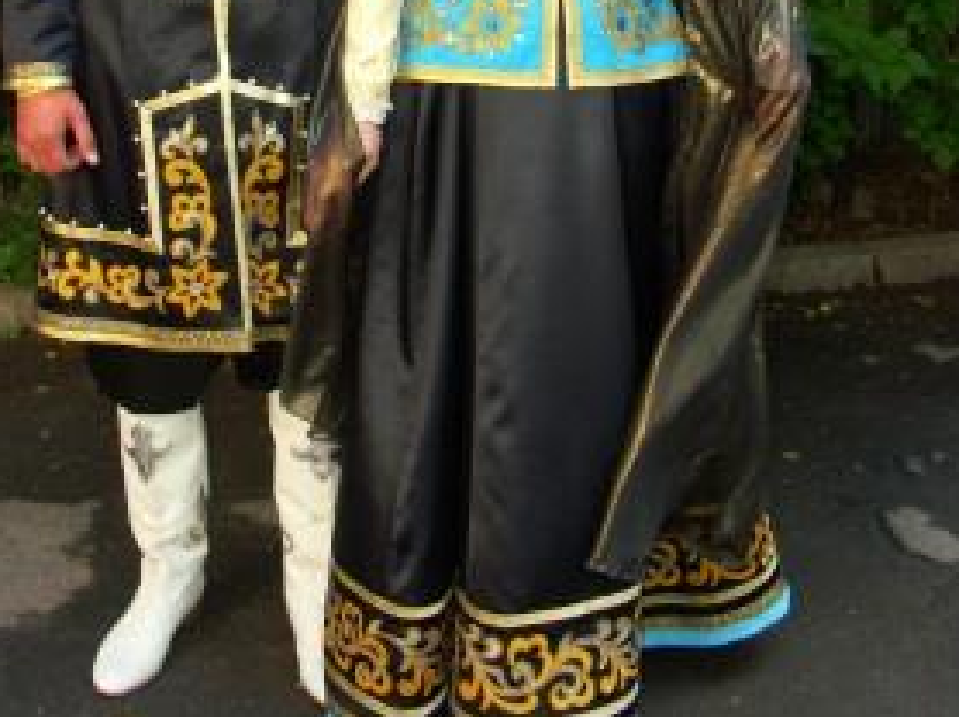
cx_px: 397
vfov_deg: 27.5
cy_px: 7
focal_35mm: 50
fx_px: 1384
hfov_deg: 38.1
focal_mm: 8.14
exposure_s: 1/50
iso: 100
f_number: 5
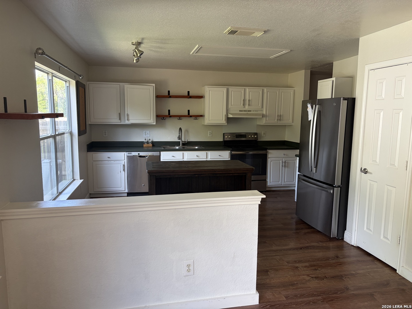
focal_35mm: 26
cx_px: 206
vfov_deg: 53.1
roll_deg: +0.1
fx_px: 309
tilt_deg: -7.3
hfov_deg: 67.3
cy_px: 154
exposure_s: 1/122
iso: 100
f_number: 1.6
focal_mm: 5.96
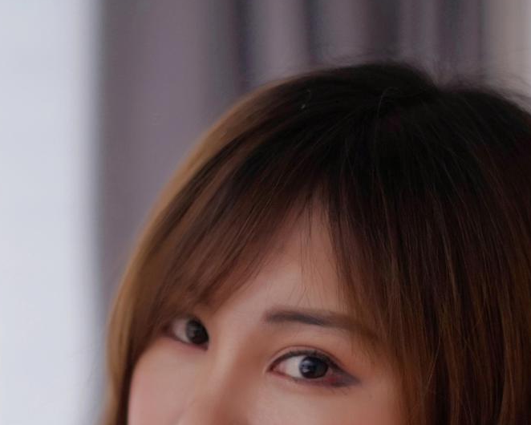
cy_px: 510
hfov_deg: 12.6
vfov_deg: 10.0
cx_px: 169
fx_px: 2405
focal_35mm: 153
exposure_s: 1/800
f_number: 1.8
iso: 250
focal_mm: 50
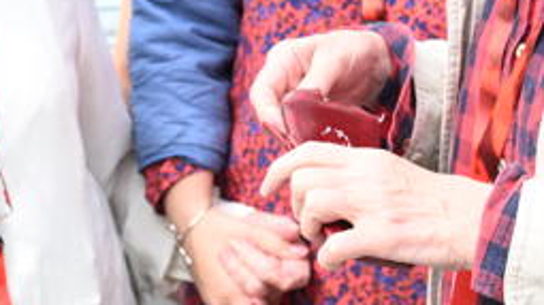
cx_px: 367
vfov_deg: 11.6
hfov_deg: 20.9
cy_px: -53
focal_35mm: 102
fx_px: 1470
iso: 800
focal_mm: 36
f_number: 5.6
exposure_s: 1/800
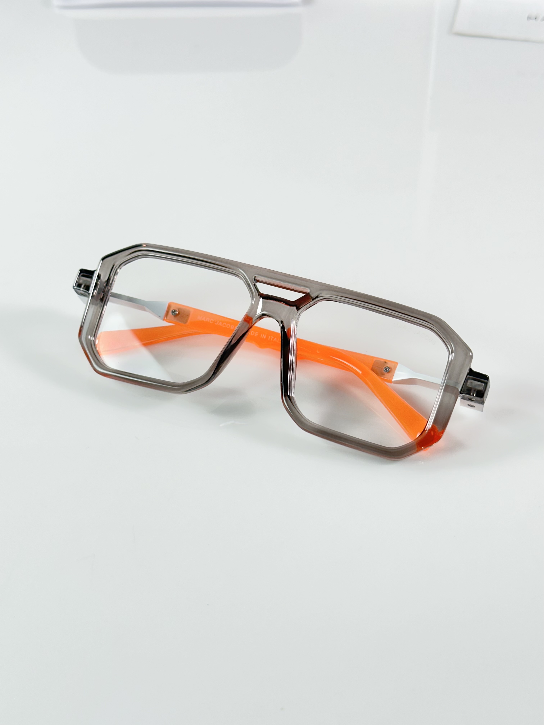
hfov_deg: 30.3
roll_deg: +1.4
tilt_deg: -42.6
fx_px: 1006
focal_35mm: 48
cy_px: 362
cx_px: 272
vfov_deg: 39.7
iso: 64
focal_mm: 6.86
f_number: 1.78
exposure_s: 1/100
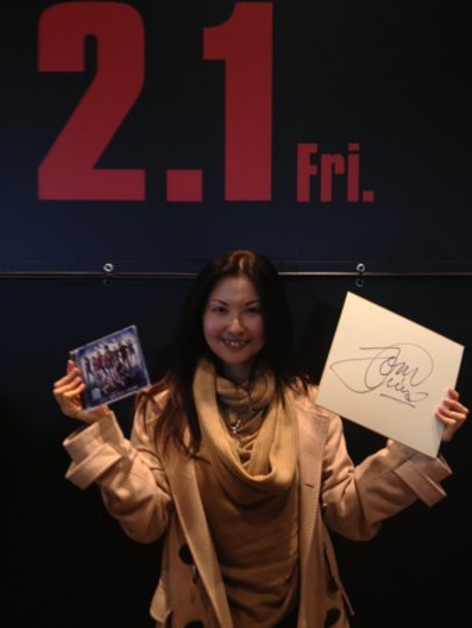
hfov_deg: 40.7
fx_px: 636
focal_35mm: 35
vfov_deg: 52.6
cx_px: 236
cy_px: 314
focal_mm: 4.28
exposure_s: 1/20
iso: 100
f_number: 2.4
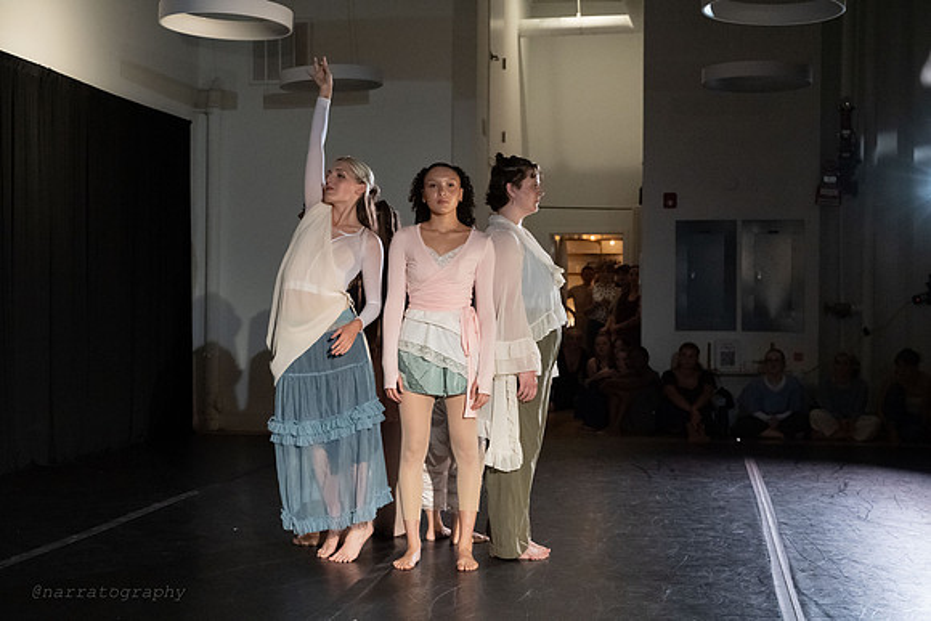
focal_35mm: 56
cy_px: 310
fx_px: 1447
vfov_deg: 24.2
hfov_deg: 35.7
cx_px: 466
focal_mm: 55
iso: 6400
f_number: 4.5
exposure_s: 1/400
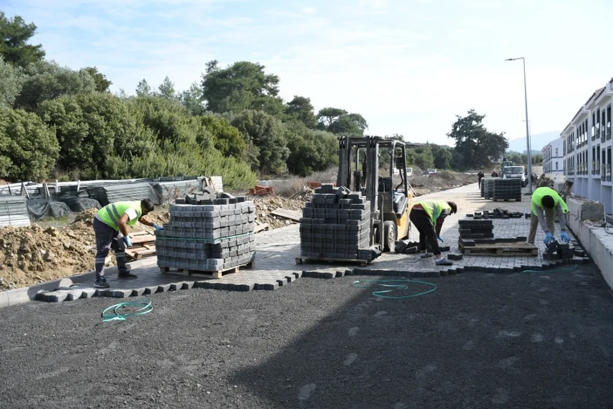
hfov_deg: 61.9
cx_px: 306
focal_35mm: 30
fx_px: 511
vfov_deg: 43.6
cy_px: 204
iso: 100
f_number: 3.5
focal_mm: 20
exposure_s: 1/640
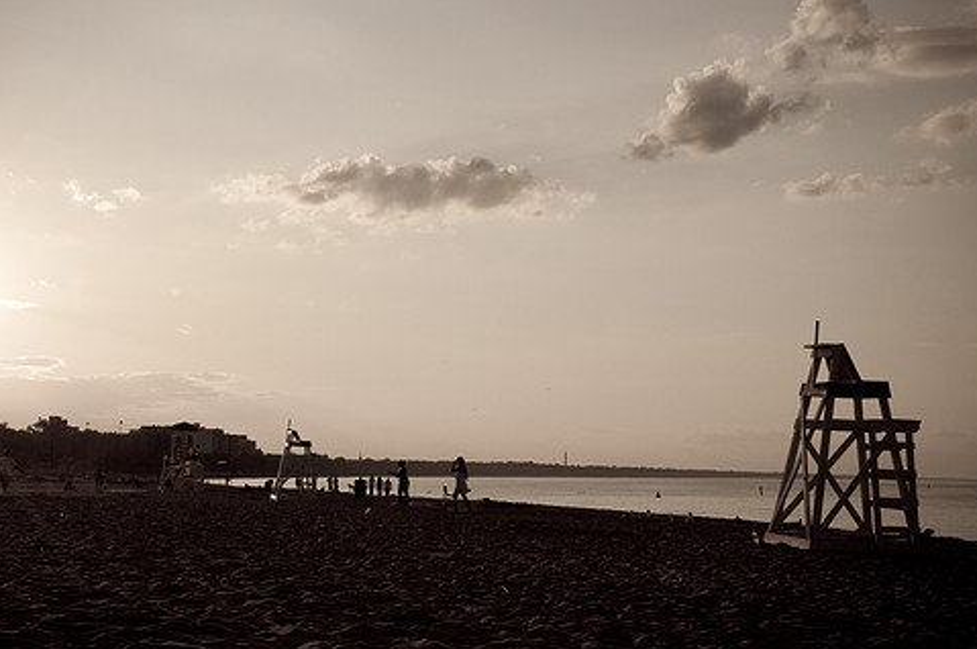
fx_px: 1870
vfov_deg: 19.7
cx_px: 424
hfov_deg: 29.2
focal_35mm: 69
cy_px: 293
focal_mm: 38
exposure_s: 1/400
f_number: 20
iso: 200
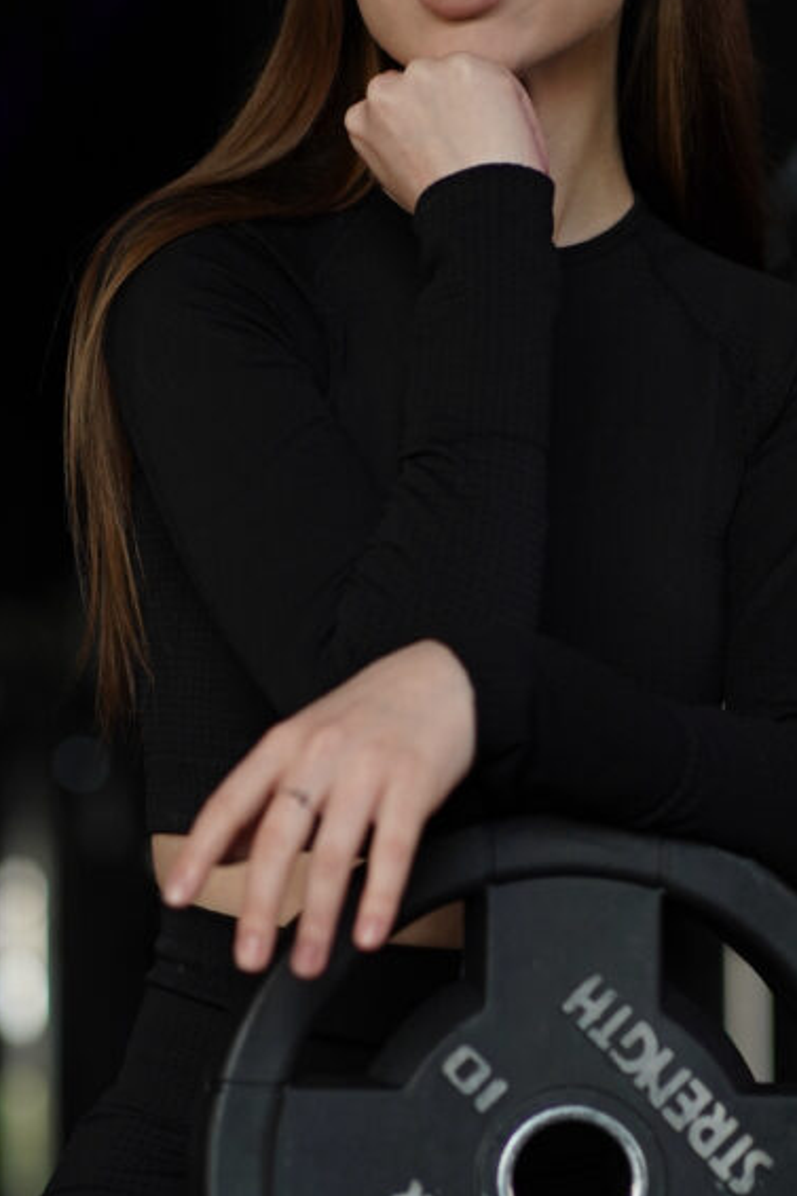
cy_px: 592
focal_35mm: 173
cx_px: 414
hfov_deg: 7.9
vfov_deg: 11.9
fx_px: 5748
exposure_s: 1/400
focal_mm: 85
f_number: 2.5
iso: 640
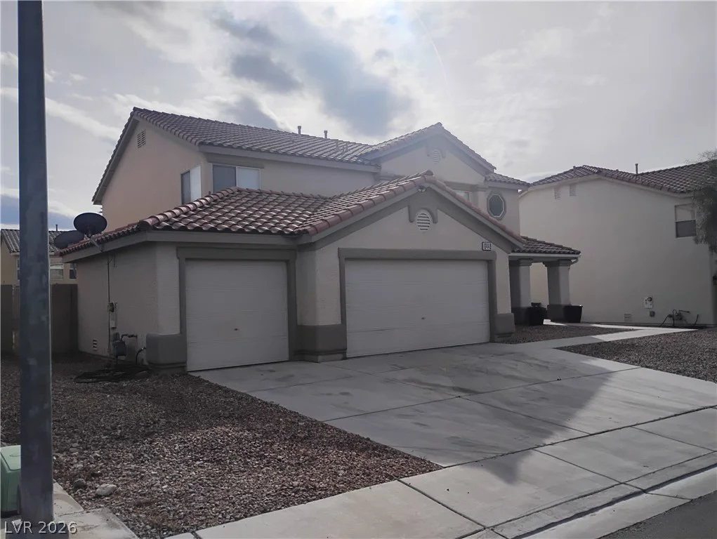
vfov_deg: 49.8
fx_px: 581
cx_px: 358
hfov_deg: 63.4
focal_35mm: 28
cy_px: 270
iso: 100
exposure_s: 1/2680
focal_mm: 4.26
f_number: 1.8
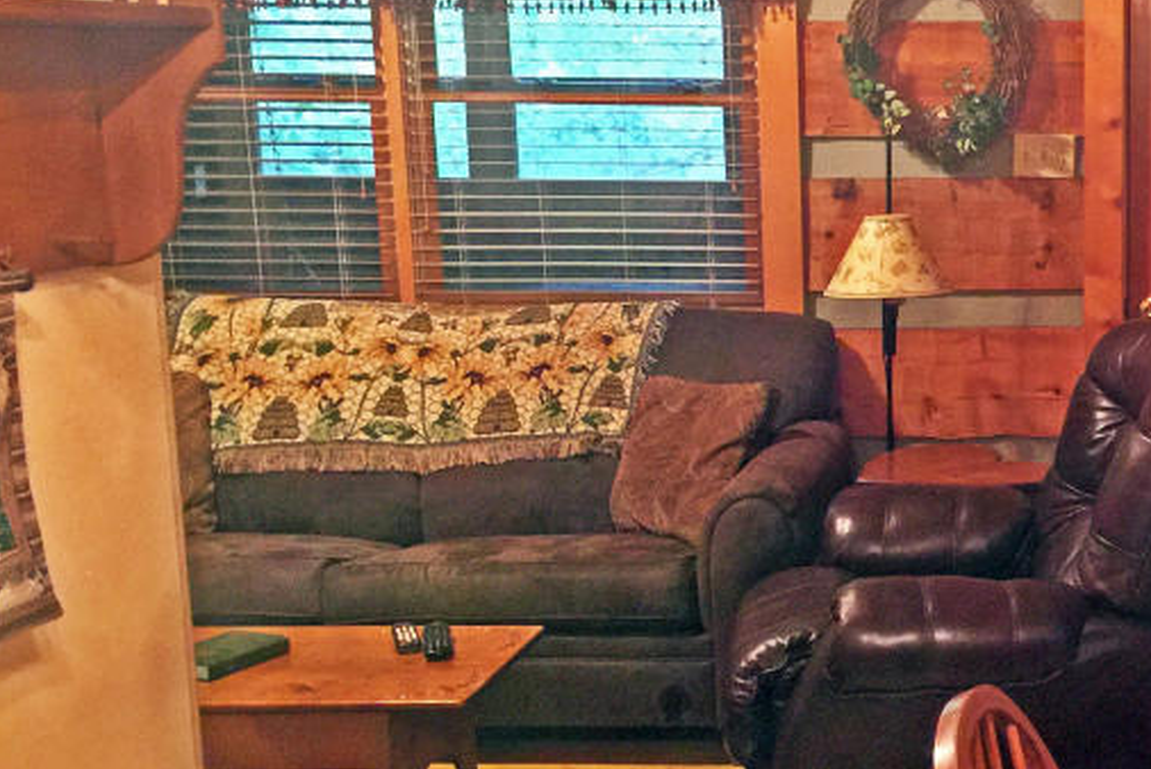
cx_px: 1158
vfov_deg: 22.3
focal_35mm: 61
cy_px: 462
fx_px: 1951
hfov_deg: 30.5
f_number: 2.2
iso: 80
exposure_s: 1/4
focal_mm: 4.15
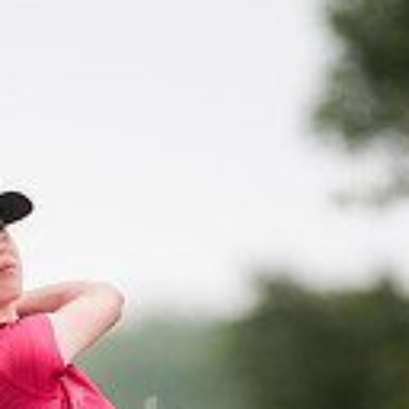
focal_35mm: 896
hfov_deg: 2.0
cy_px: 614
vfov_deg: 2.0
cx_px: 10
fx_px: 11977
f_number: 4
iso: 800
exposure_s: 1/1250
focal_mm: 300
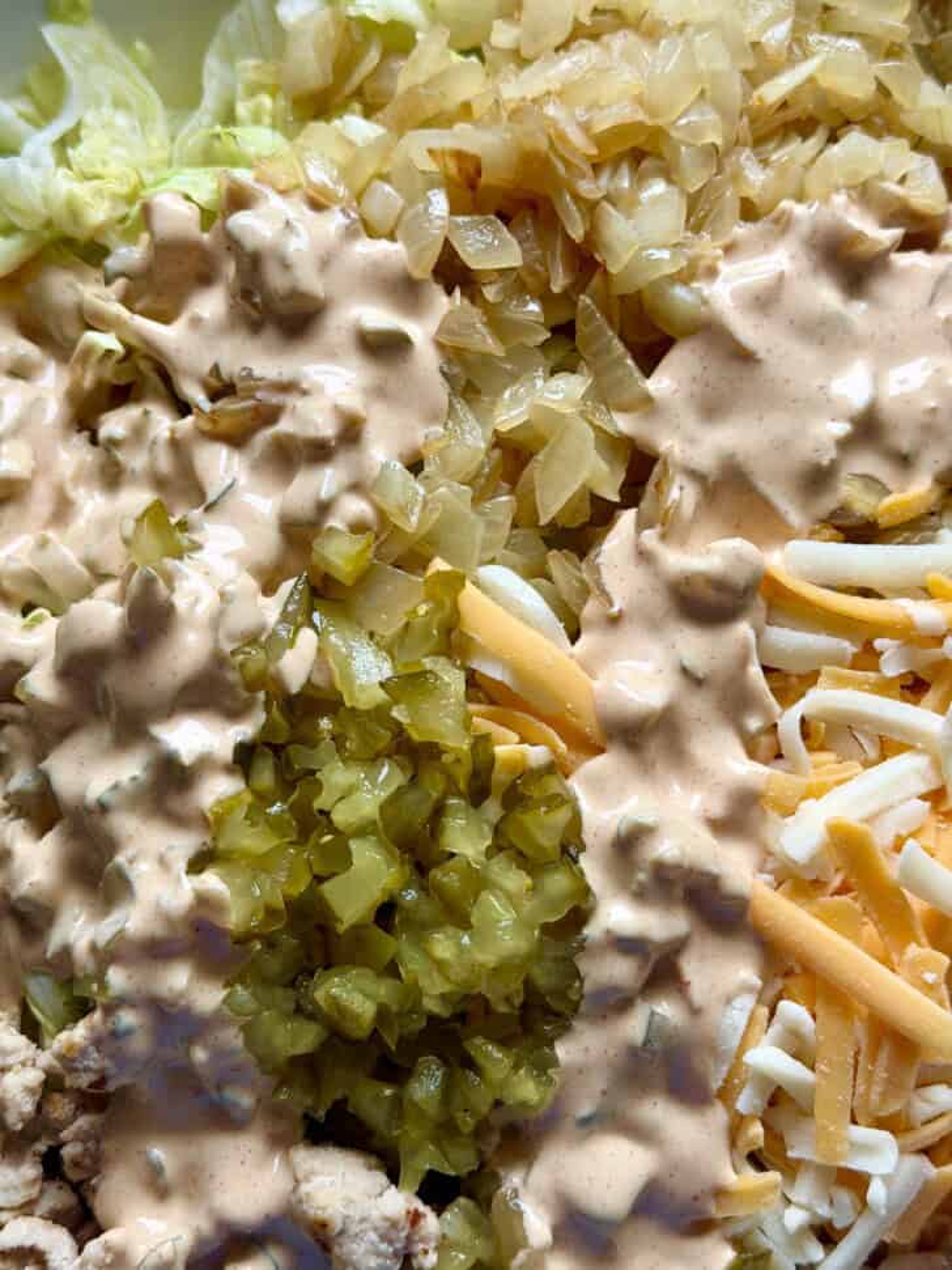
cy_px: 635
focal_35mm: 48
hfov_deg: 30.3
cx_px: 476
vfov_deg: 39.7
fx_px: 1760
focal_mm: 6.8
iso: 80
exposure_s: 1/121
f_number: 1.8
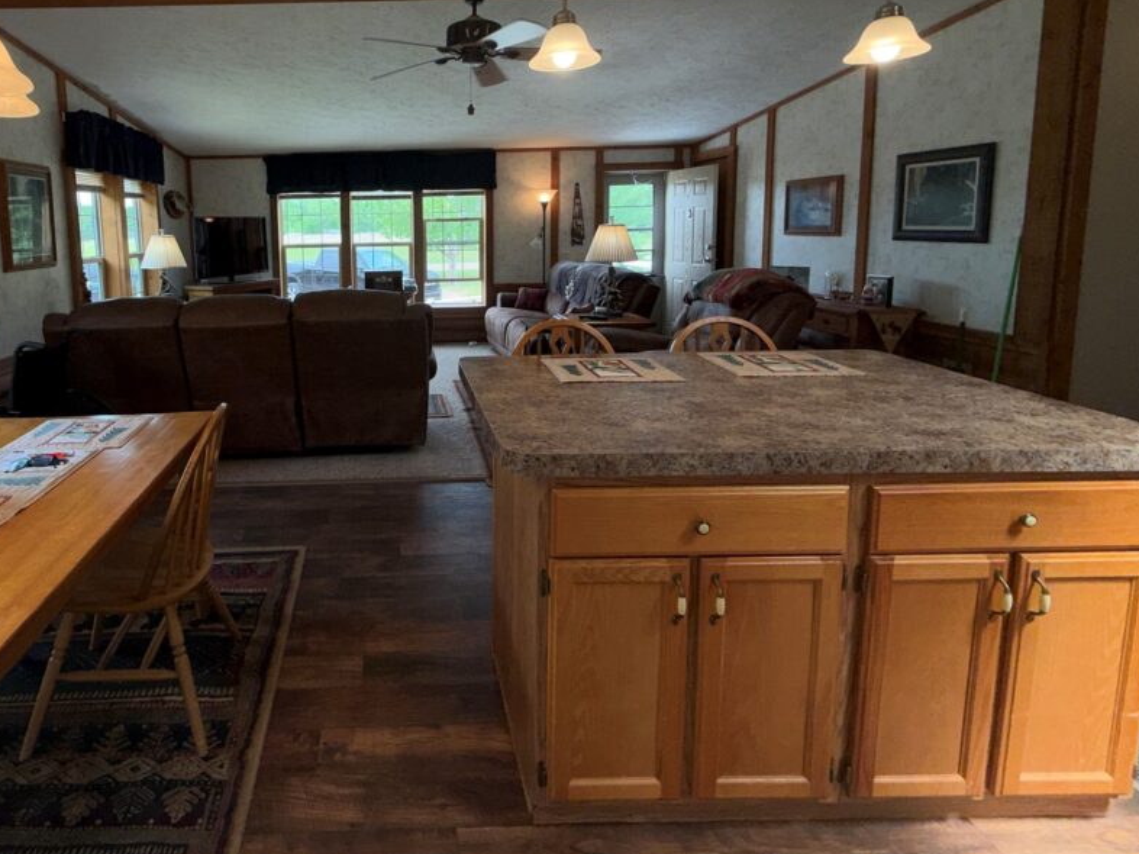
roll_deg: +1.4
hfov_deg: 82.2
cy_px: 296
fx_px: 625
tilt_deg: -6.4
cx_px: 392
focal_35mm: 19
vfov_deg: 67.1
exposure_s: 1/120
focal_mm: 2.22
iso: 32
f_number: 2.2
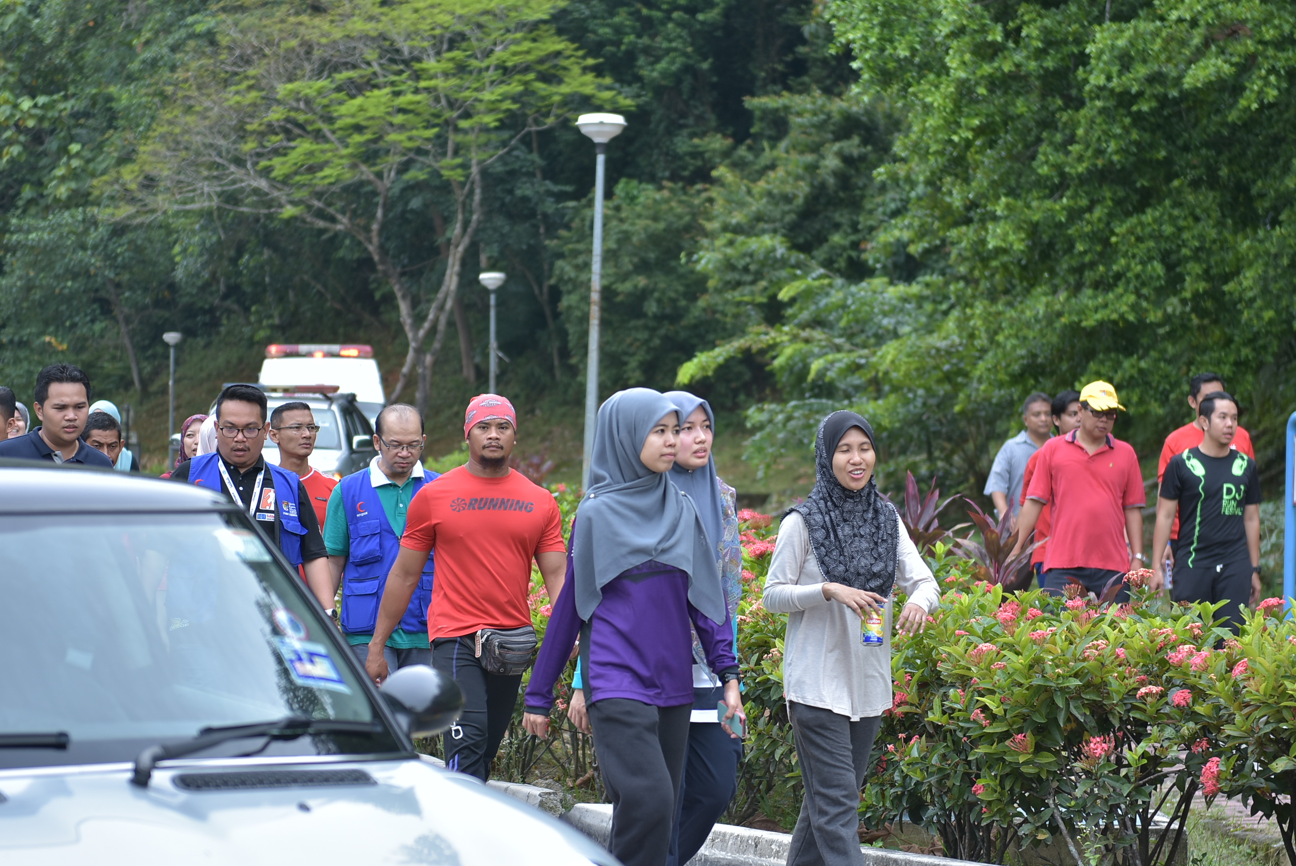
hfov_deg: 19.4
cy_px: 433
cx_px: 648
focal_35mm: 105
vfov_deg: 13.1
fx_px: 3783
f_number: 2.8
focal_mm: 70
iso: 160
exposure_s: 1/320
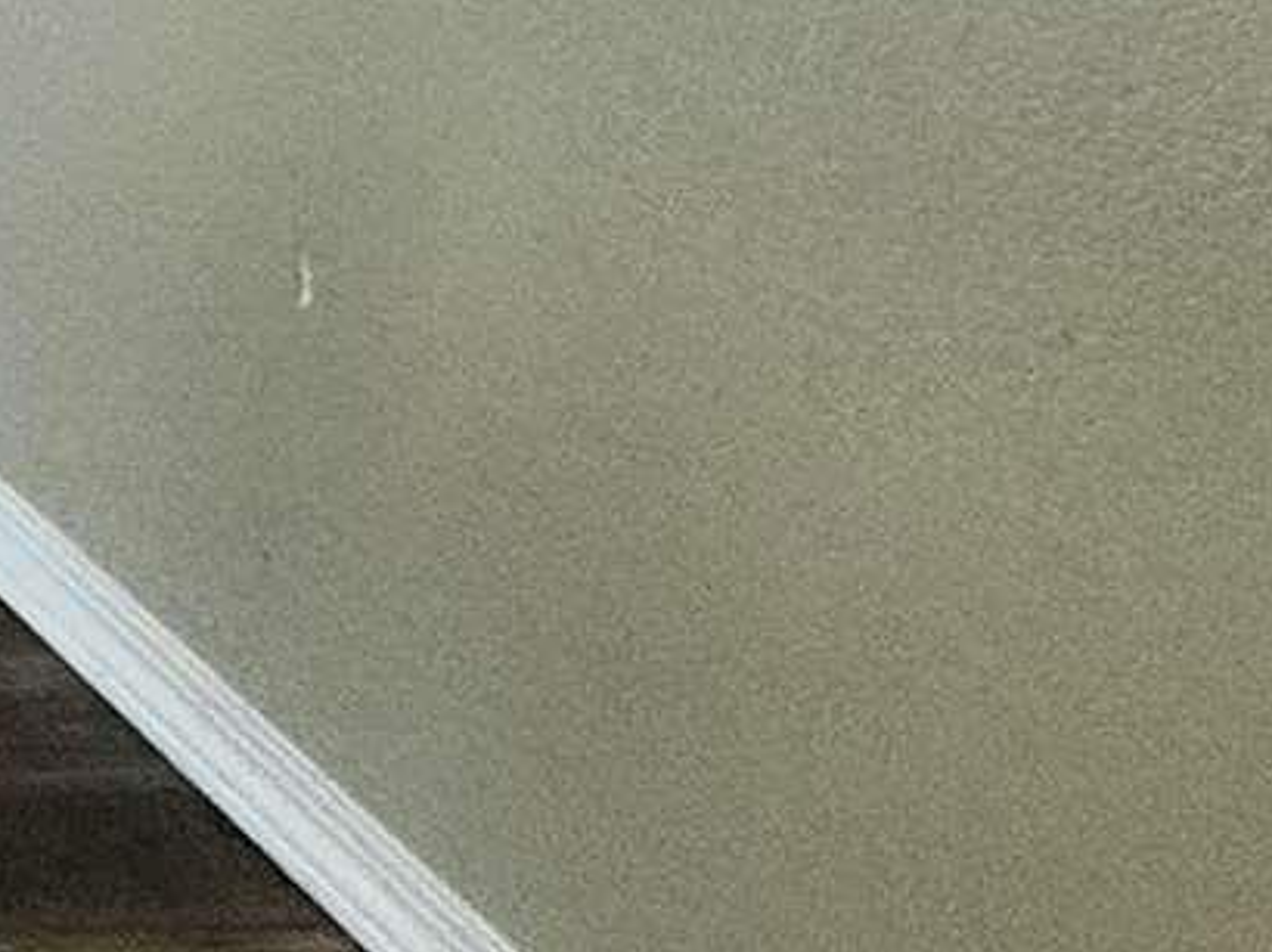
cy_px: -1374
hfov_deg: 10.8
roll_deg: +0.1
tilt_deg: -11.2
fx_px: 3856
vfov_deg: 11.5
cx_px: -2715
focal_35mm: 105
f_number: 2.2
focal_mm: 2.22
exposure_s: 1/161
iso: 40
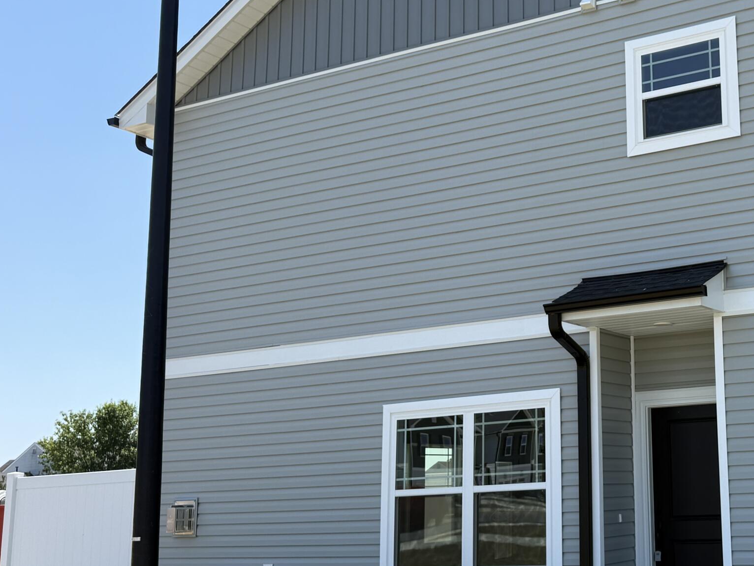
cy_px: 291
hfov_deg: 37.6
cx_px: 687
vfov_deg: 30.9
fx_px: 1024
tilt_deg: +10.5
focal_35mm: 47
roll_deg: +2.3
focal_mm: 6.76
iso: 80
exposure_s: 1/2907
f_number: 1.78
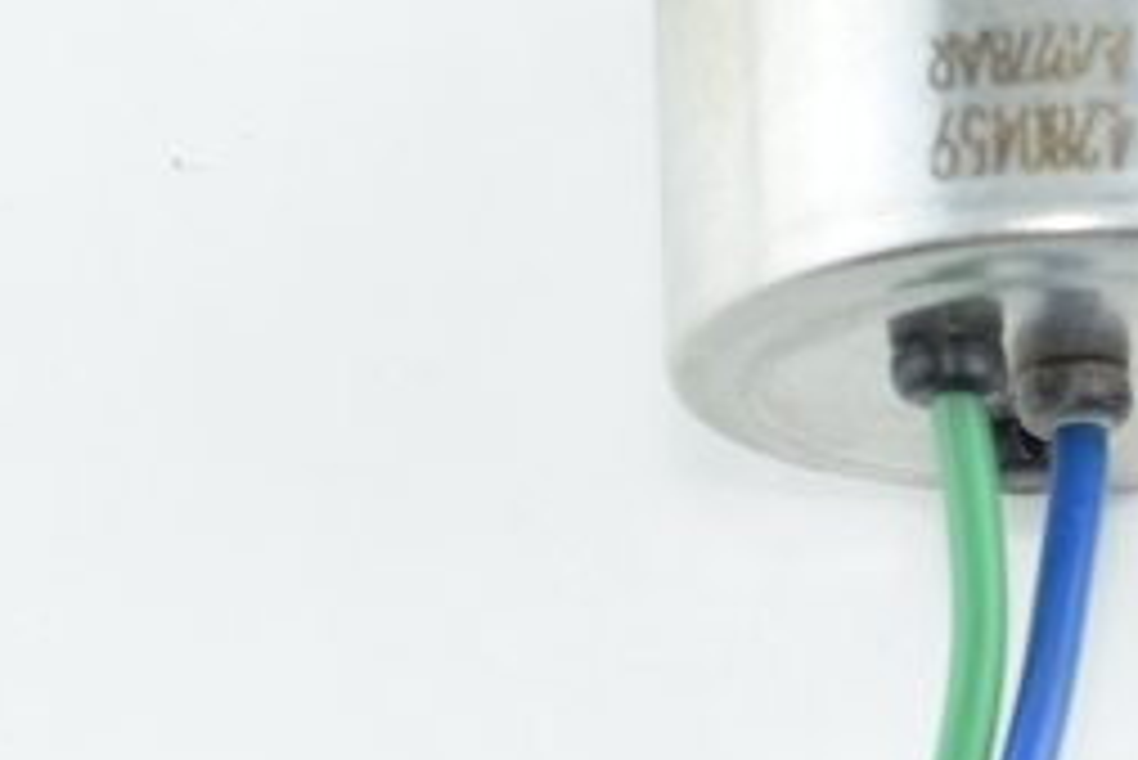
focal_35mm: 243
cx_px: 2029
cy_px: 848
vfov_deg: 5.6
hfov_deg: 8.2
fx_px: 7686
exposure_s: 1/200
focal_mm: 40
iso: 400
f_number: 8
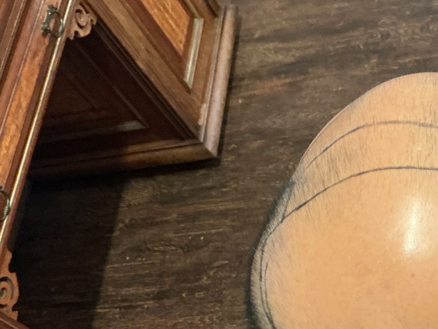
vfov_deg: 23.3
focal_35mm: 62
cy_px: 271
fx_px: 784
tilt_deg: -58.8
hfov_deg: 29.6
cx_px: 411
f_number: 1.8
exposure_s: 1/25
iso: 250
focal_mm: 3
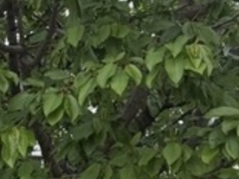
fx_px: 863
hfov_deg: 12.4
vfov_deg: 11.1
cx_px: -340
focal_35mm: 125
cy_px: 318
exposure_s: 1/1437
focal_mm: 6.76
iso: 100
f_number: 1.78
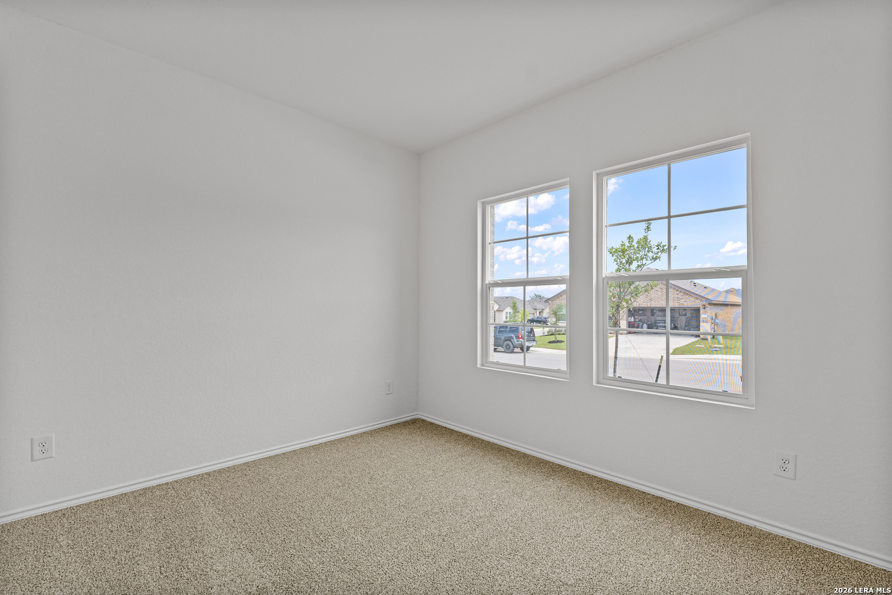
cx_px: 446
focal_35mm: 16
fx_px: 387
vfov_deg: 75.1
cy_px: 298
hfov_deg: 98.2
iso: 1000
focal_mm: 15.6
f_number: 5.6
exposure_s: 1/50
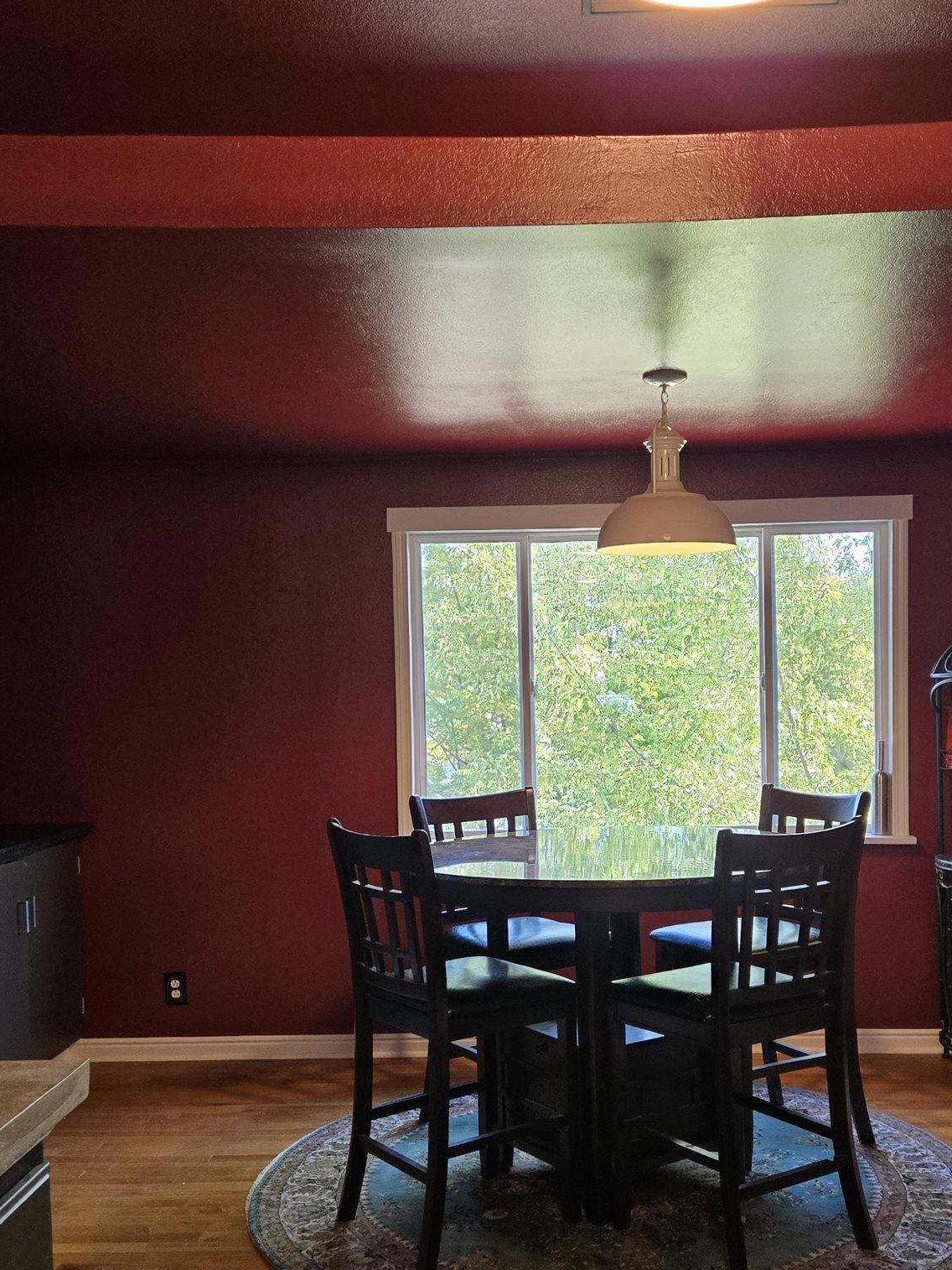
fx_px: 1283
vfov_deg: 52.5
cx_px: 559
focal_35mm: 35
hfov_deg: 40.6
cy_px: 721
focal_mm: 5.4
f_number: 1.8
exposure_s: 1/120
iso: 250
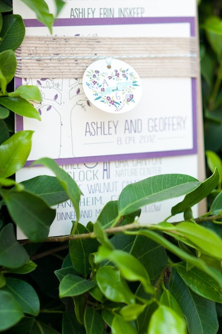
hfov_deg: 10.1
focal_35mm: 135
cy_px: 76
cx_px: 96
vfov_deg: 15.1
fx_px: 1250
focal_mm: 85
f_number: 3.2
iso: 200
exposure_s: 1/1000
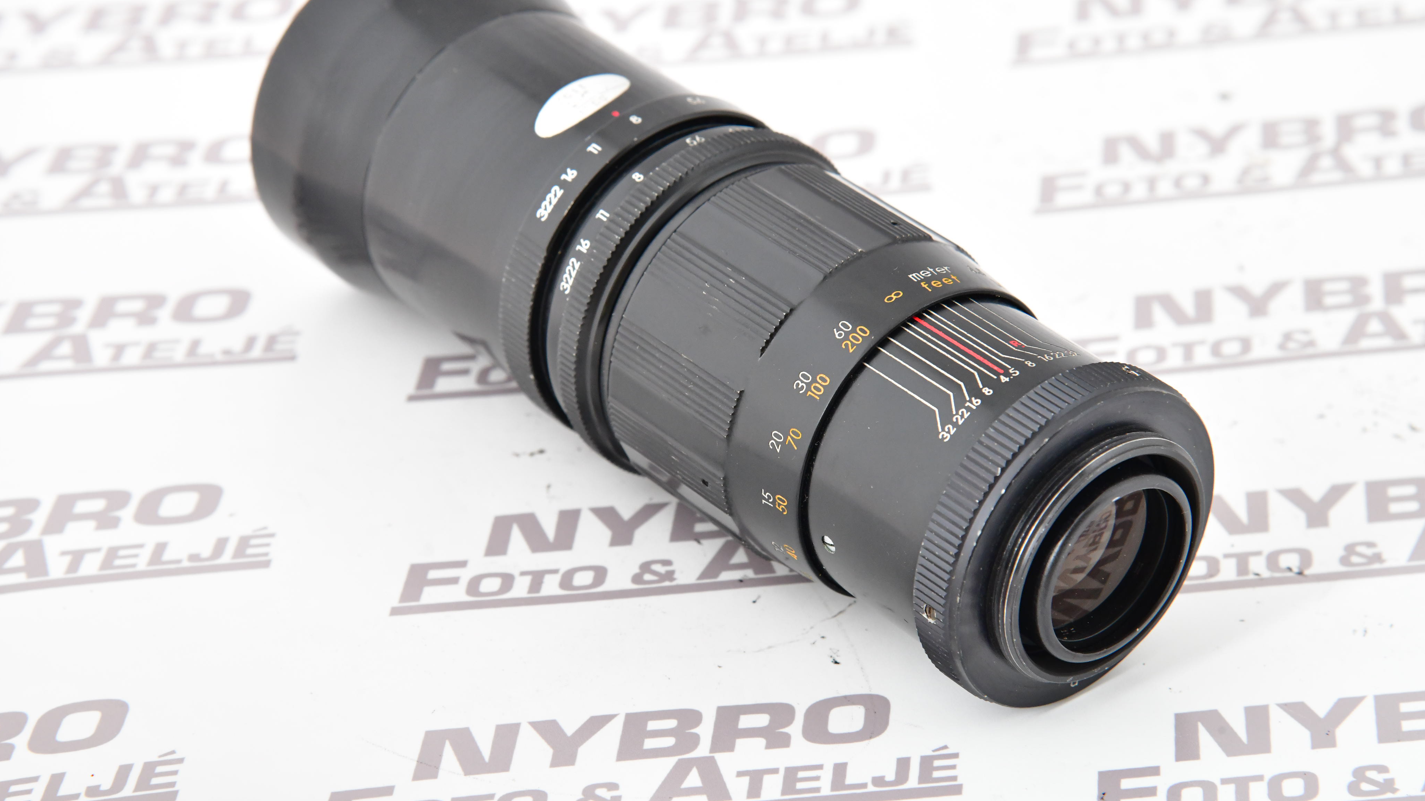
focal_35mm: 126
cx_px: 712
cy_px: 357
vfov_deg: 9.6
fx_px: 4761
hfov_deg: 17.0
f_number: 11
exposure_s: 1/200
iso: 2500
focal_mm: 120
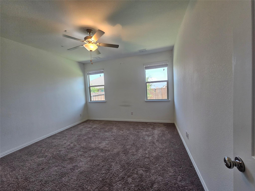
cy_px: 96
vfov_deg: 89.9
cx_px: 128
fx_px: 96
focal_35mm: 13
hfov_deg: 106.2
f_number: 2.2
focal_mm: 2.2
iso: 80
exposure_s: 1/77.4
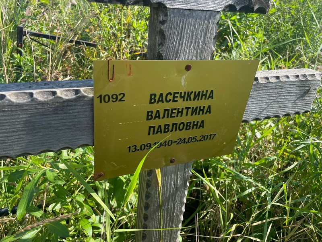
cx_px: 161
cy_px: 121
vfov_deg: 53.1
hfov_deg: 67.3
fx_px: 242
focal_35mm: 26
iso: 32
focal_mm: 4.2
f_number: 1.6
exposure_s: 1/940
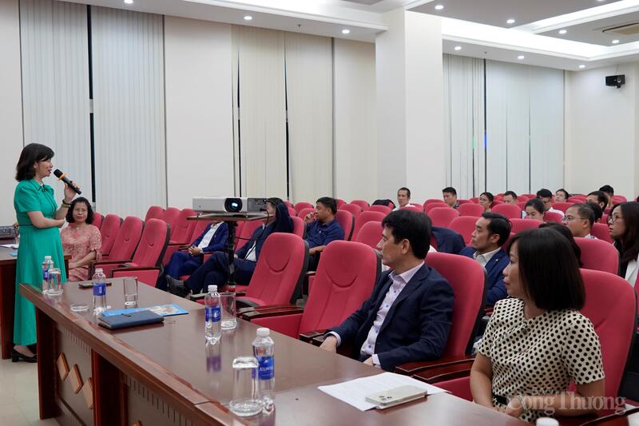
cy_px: 213
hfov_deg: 53.1
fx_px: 639
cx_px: 320
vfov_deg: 36.9
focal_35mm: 36
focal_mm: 24
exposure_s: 1/160
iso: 2000
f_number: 4
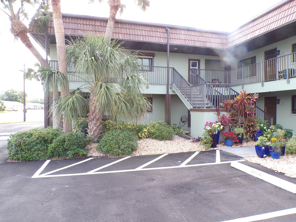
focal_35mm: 25
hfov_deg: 69.4
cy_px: 112
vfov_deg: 54.9
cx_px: 148
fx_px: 214
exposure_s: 1/70
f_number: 4.4
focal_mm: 4.3
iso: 100
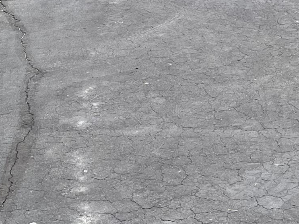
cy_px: -201
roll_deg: +2.9
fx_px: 907
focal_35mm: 105
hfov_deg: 18.6
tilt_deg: -2.3
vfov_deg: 12.6
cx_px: 84
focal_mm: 4.2
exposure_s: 1/2882
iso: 32
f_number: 1.6
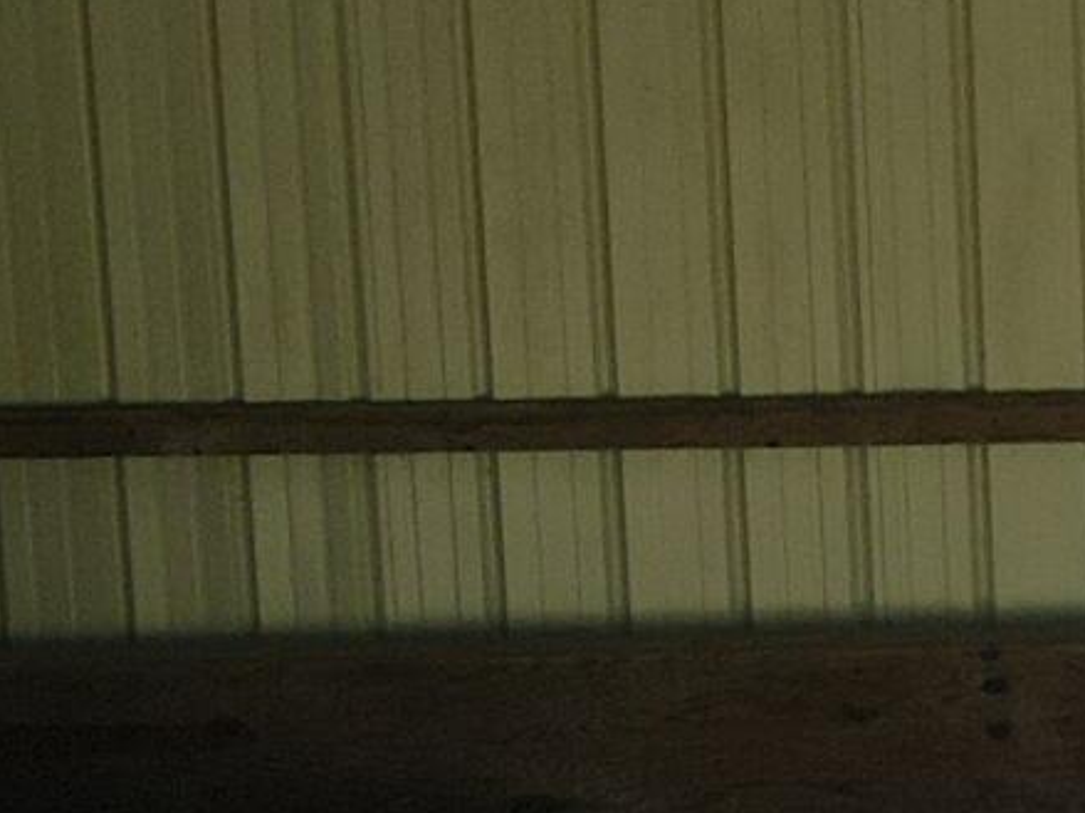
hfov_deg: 11.1
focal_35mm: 164
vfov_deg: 9.0
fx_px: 5139
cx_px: 2039
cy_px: 474
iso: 100
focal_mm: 4.5
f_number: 2.8
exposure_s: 1/160
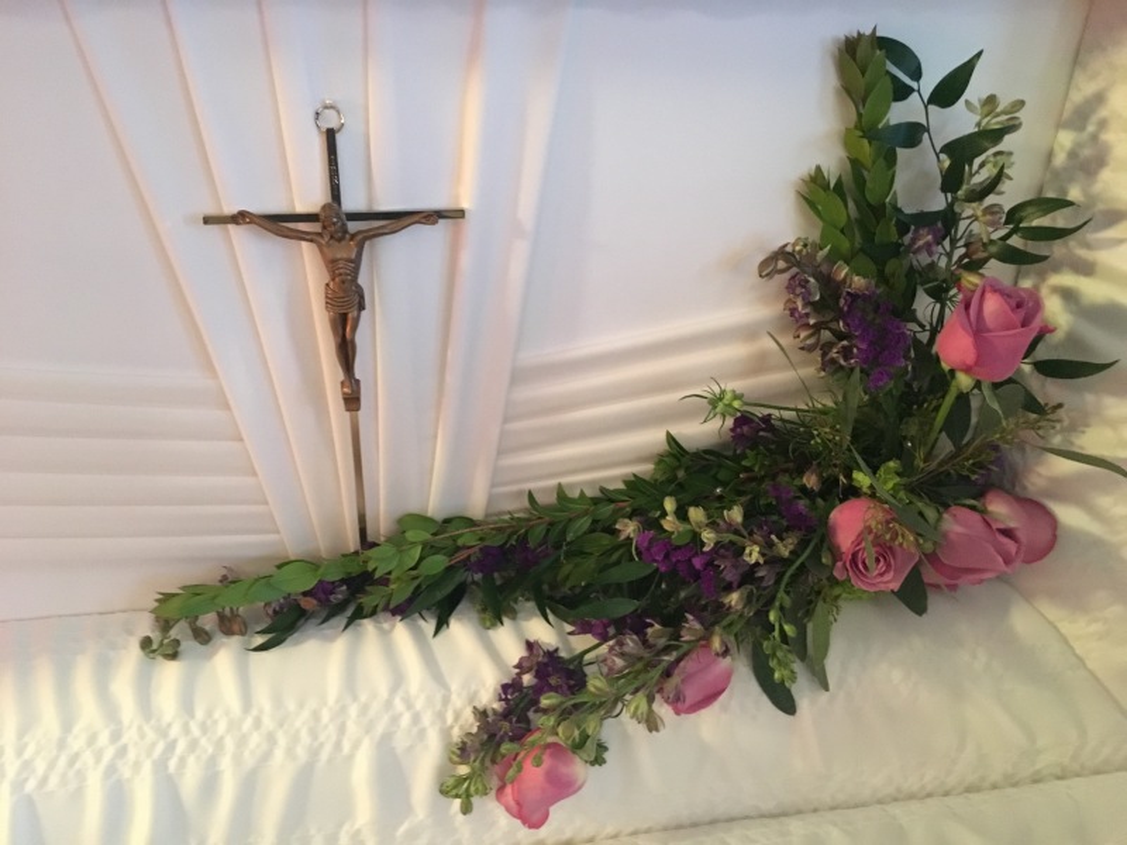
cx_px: 564
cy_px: 422
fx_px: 944
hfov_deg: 61.7
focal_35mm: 29
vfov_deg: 48.2
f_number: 2.2
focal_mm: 4.15
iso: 320
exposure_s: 1/15
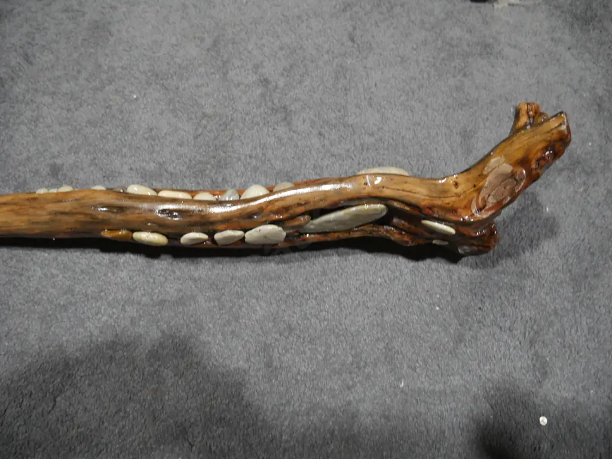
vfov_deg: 49.7
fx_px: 495
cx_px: 306
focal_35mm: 28
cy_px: 230
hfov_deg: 63.4
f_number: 3.5
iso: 320
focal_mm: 14
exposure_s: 1/60
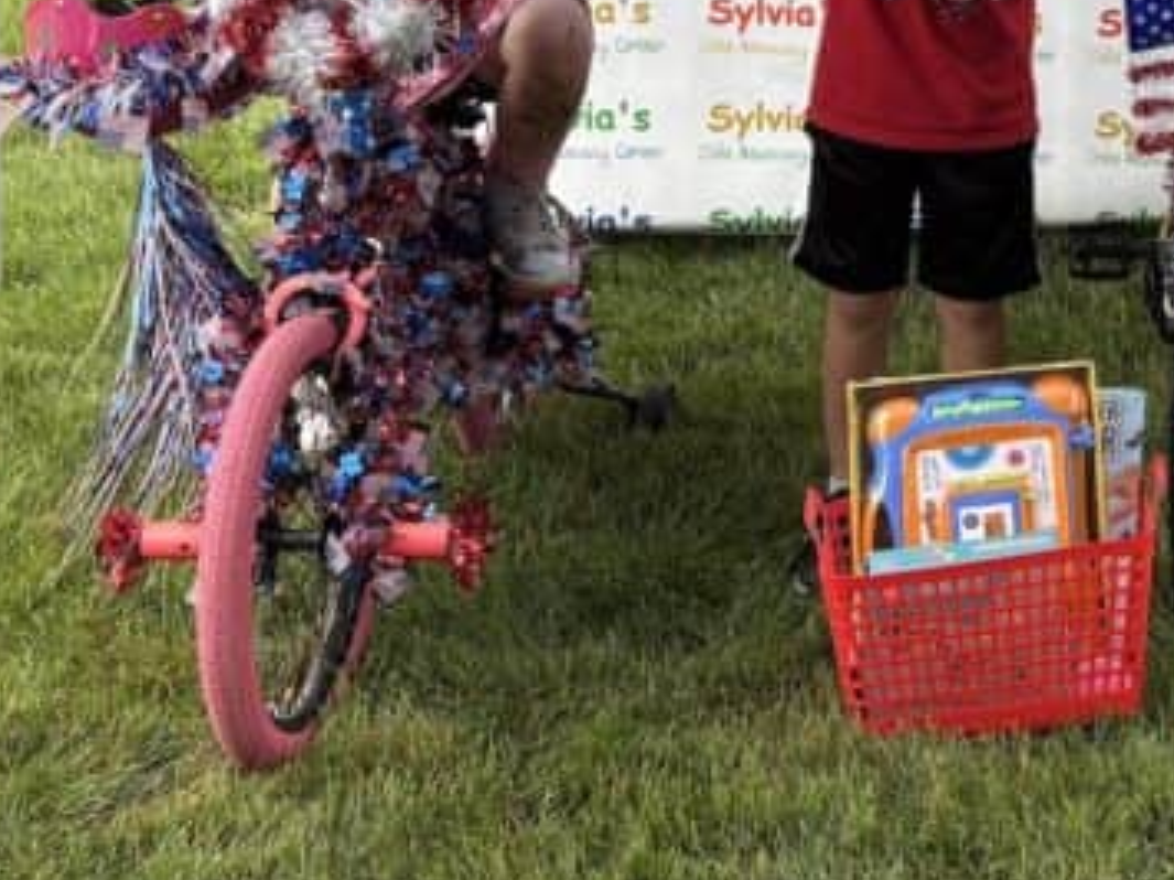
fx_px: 2543
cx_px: 1333
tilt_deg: -11.3
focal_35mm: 75
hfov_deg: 24.1
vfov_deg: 18.9
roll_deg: -1.7
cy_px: -53
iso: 50
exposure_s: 1/433
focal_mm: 5.96
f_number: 1.6
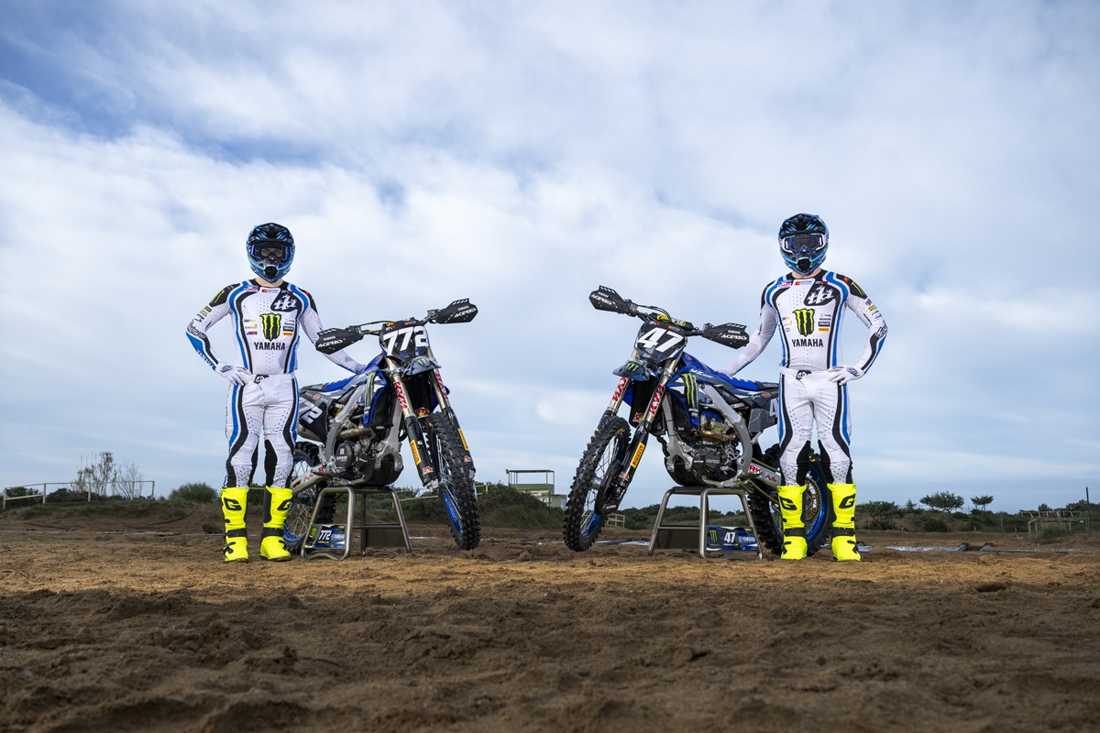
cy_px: 366
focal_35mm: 30
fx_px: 932
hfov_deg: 61.1
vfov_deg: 43.0
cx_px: 550
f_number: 6.3
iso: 200
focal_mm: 30.5
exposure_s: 1/1000
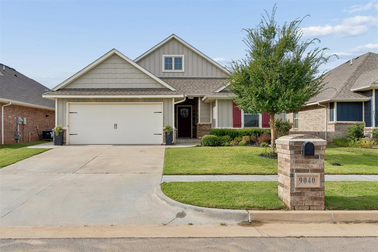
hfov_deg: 67.4
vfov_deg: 47.9
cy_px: 126
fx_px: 283
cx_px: 189
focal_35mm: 27
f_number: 7.1
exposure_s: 1/1600
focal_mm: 18
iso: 200
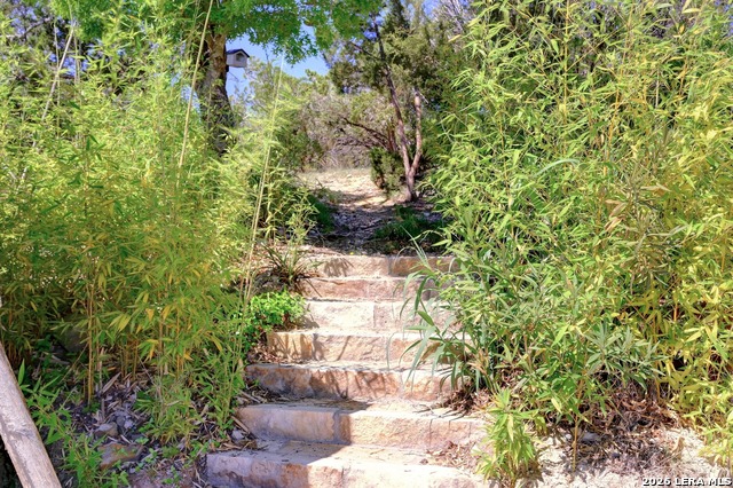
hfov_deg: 62.0
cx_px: 366
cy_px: 244
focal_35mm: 30
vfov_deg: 43.6
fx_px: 610
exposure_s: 1/1600
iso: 2000
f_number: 6.3
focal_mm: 30
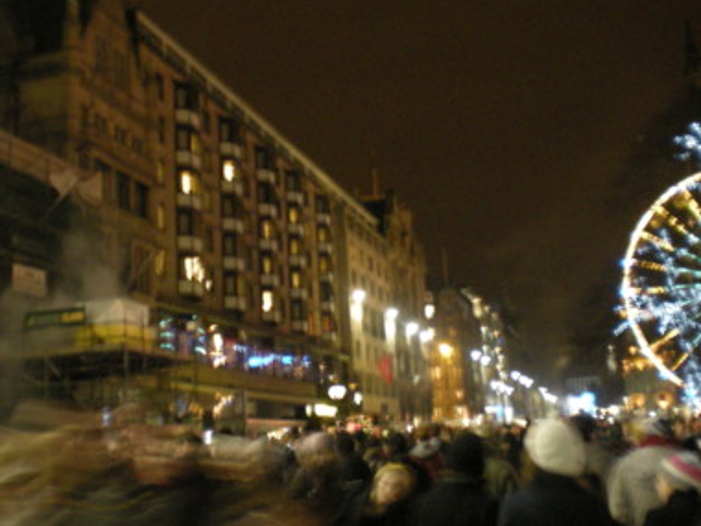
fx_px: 911
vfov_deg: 32.2
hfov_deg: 42.1
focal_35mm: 45
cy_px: 269
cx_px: 334
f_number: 3.1
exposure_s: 1/2
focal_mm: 6.3
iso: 400
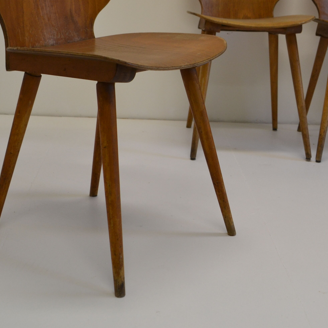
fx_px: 675
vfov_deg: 27.0
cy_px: 86
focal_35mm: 63
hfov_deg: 26.9
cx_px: 252
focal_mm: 21
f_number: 4.5
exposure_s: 1/80
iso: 400
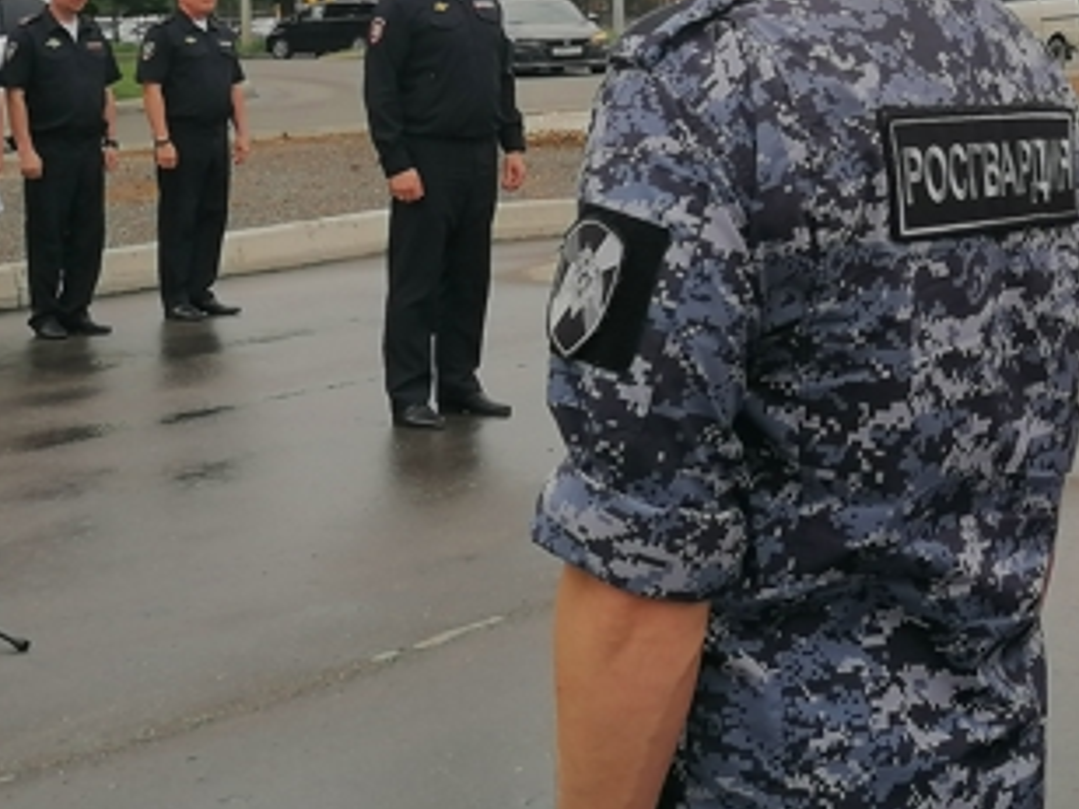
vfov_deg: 15.9
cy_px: -25
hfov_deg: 20.9
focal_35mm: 91
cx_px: 1067
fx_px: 2837
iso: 50
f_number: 1.8
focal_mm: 4.75
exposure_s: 1/868
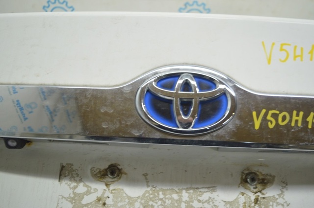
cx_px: 157
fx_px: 314
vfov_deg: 36.8
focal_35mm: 36
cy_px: 104
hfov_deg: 53.2
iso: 400
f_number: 4
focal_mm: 24
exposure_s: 1/40
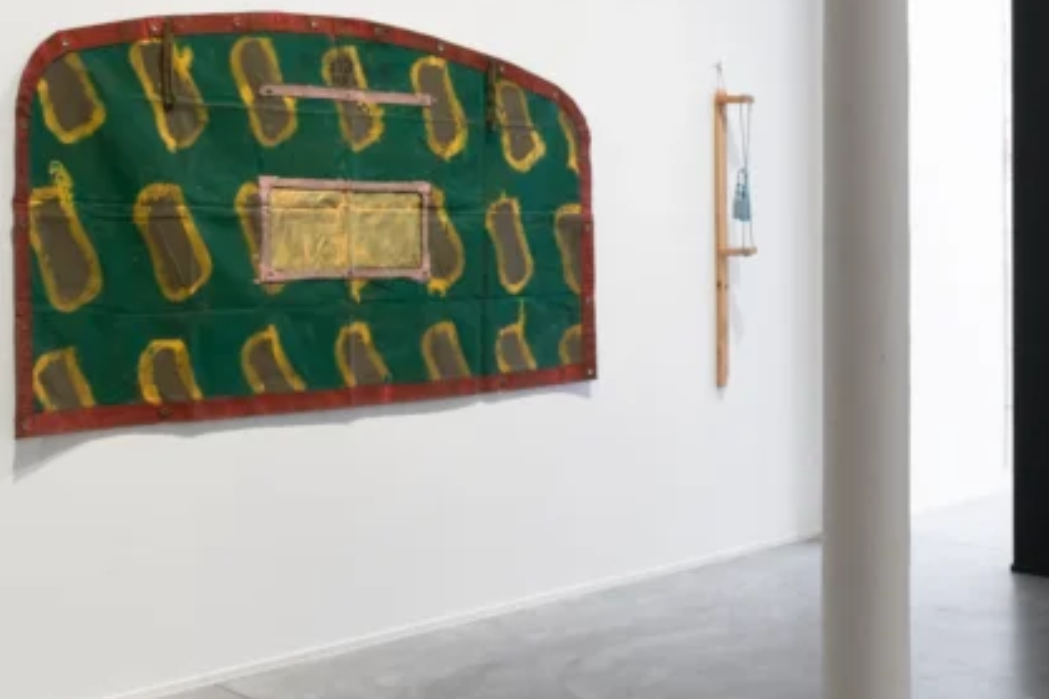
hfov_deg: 41.0
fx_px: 1340
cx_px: 838
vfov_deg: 29.0
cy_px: 230
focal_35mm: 46
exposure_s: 1/4
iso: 100
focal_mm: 24
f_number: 8
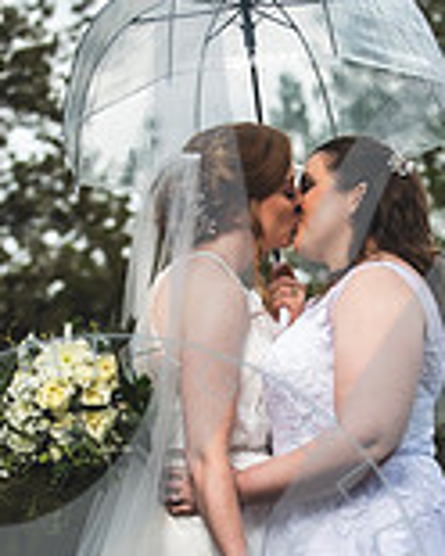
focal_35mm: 191
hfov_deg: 8.1
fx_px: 3144
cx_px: 273
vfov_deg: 10.1
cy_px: 395
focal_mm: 70
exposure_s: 1/250
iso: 100
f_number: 3.5
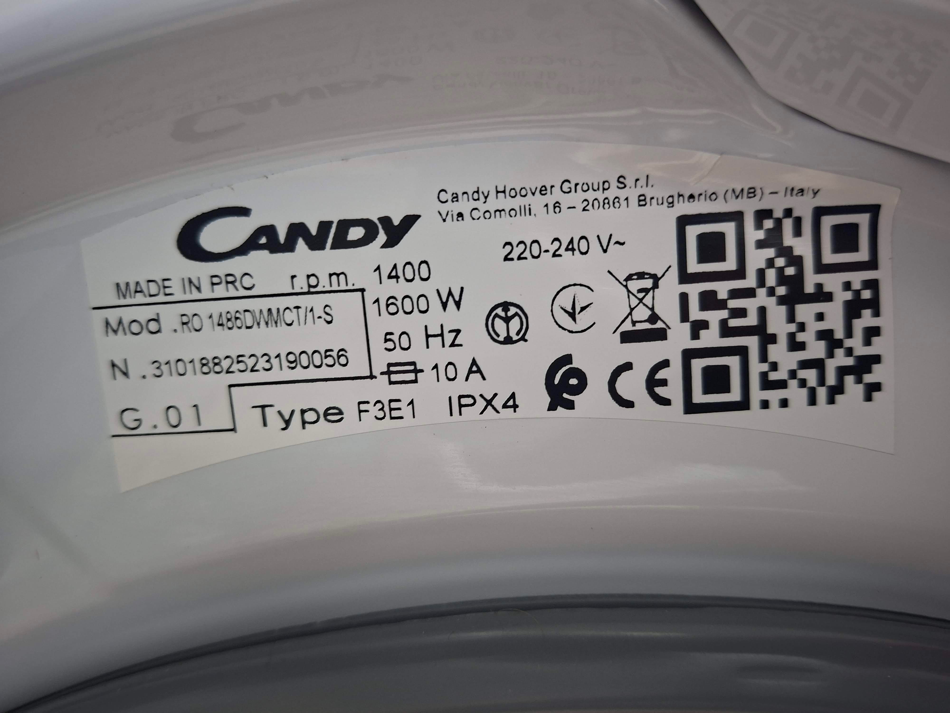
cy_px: 356
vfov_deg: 58.9
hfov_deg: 73.9
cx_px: 475
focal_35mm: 23
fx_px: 631
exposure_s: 1/25
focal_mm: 5.54
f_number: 1.8
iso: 400
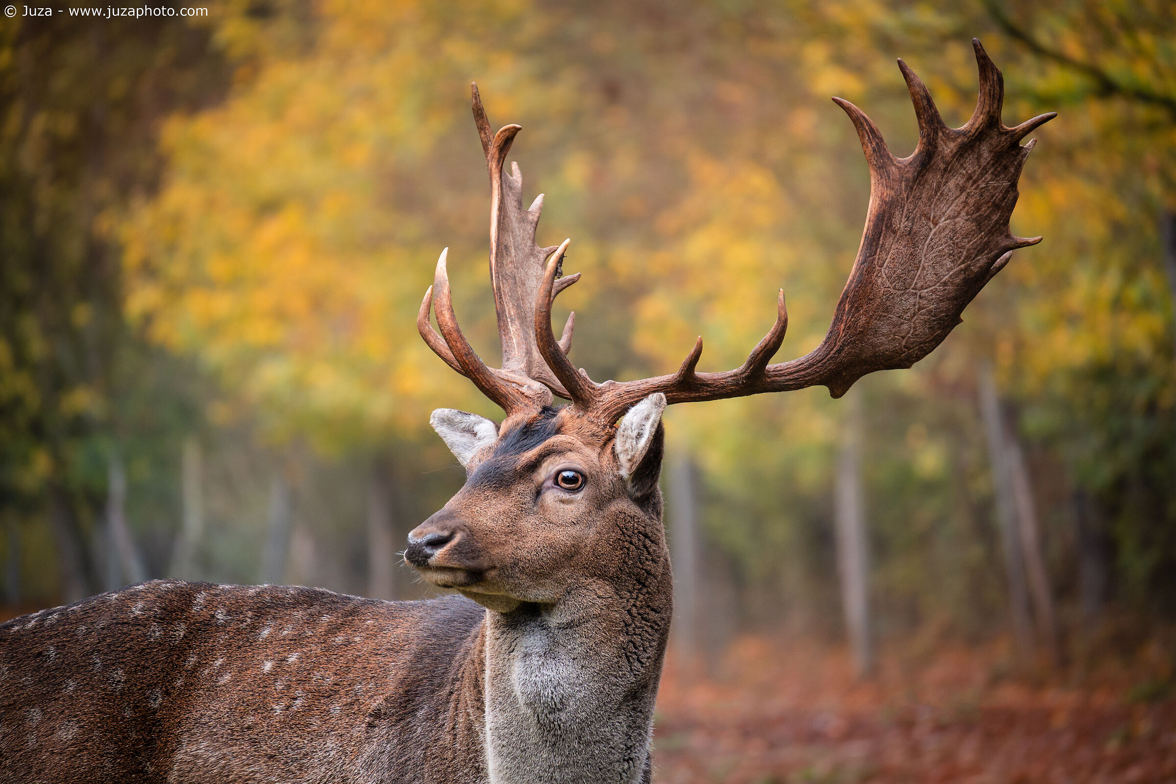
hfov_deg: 6.9
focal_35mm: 300
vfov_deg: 4.6
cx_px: 588
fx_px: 9799
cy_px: 392
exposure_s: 1/640
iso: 1600
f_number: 5.6
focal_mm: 200
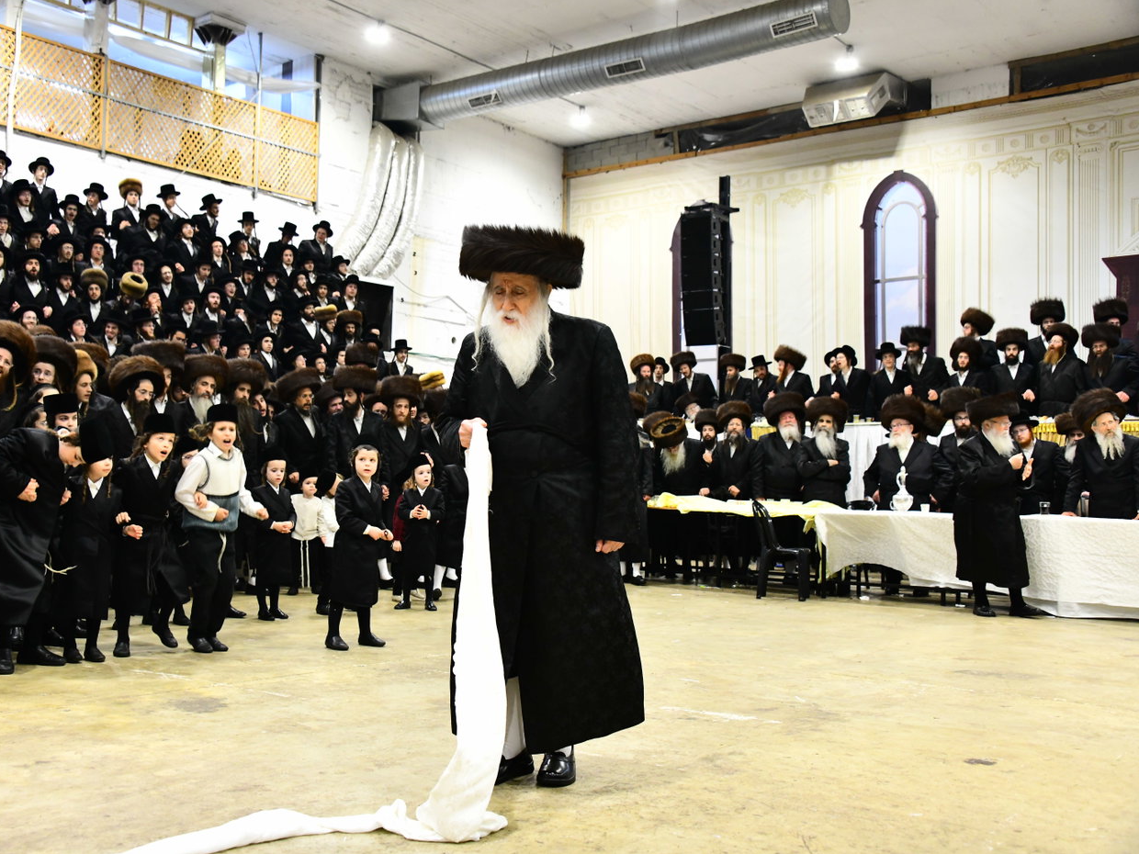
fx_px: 1250
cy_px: 427
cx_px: 504
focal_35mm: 38
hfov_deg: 48.9
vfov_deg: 37.7
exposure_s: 1/160
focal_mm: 35
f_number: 5.6
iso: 3200
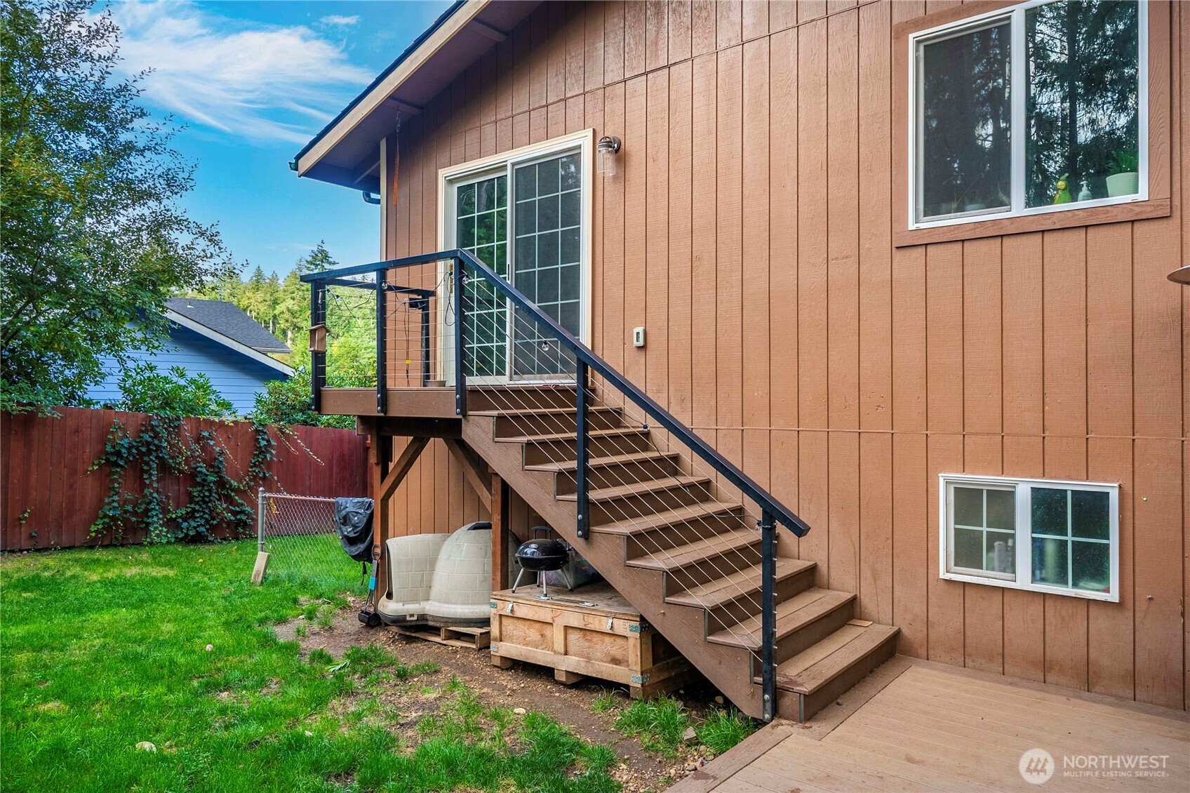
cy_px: 396
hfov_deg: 73.8
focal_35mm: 24
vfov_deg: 53.1
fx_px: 793
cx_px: 595
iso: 100
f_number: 7.1
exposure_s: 1/30
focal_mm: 24
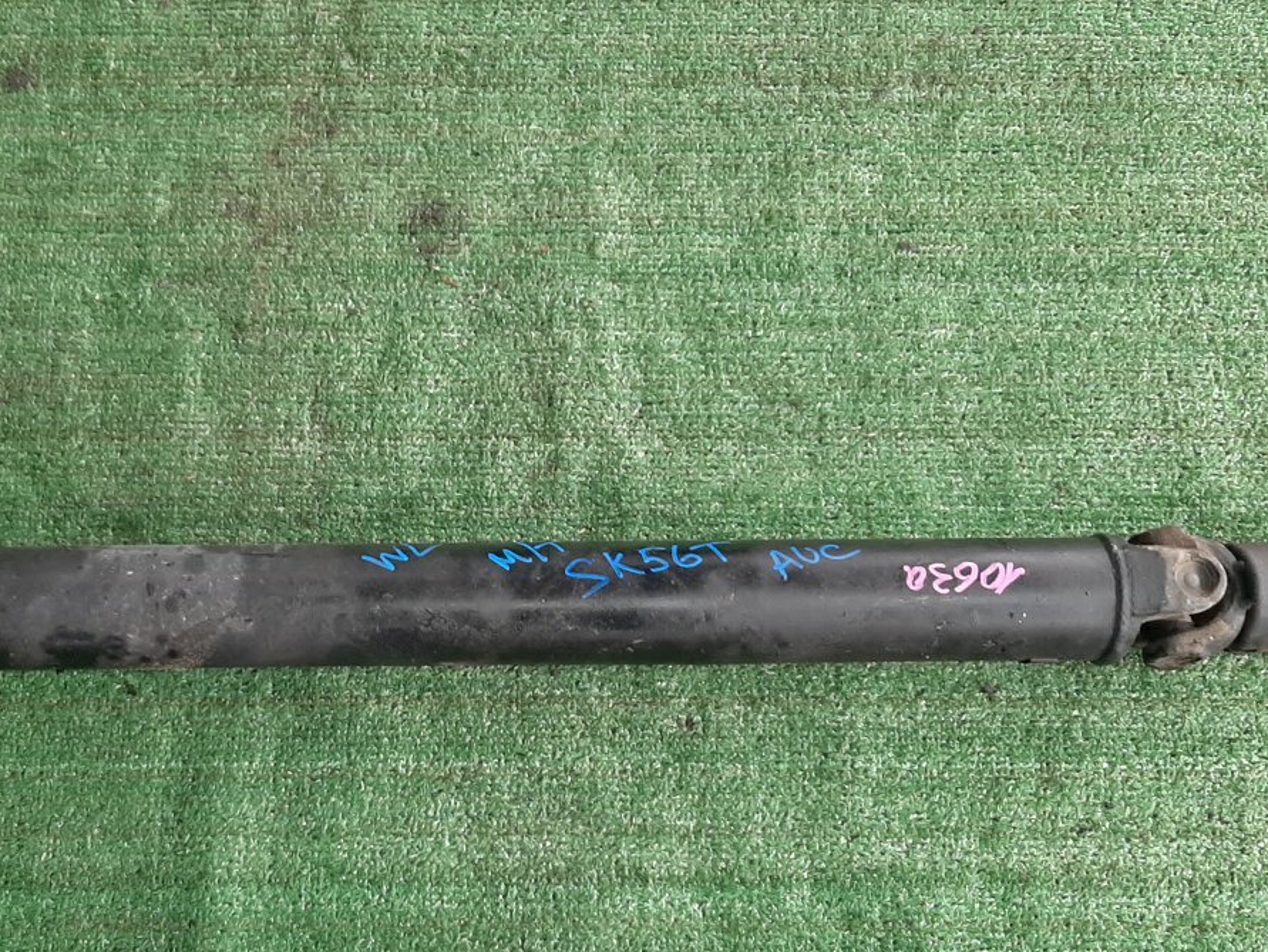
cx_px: 467
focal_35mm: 42
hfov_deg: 44.4
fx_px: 1539
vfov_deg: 34.0
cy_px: 647
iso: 110
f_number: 1.7
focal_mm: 3.93
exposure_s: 1/50
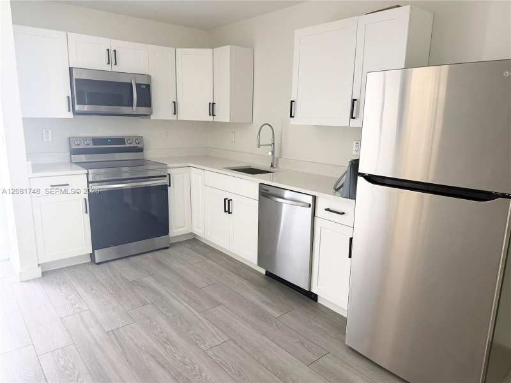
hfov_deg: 71.6
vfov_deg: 56.8
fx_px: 354
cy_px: 192
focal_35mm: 24
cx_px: 256
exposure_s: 1/60
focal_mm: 6.76
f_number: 1.78
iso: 200
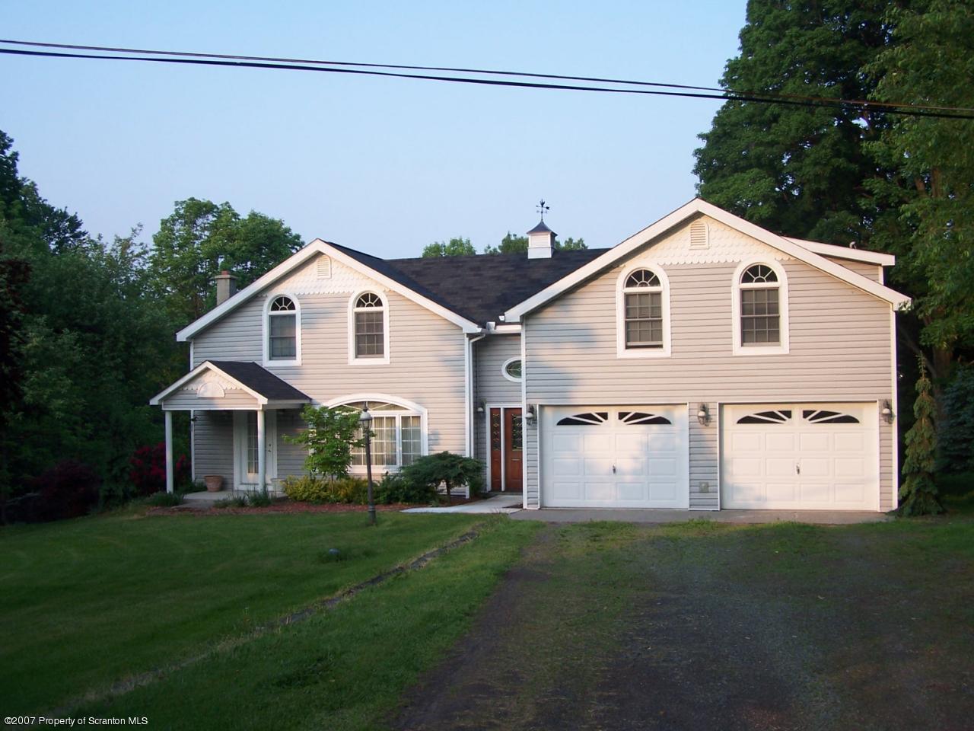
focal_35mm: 38
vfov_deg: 37.7
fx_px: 1069
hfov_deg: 49.0
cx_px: 487
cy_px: 366
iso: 80
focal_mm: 6.3
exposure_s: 1/400
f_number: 2.8
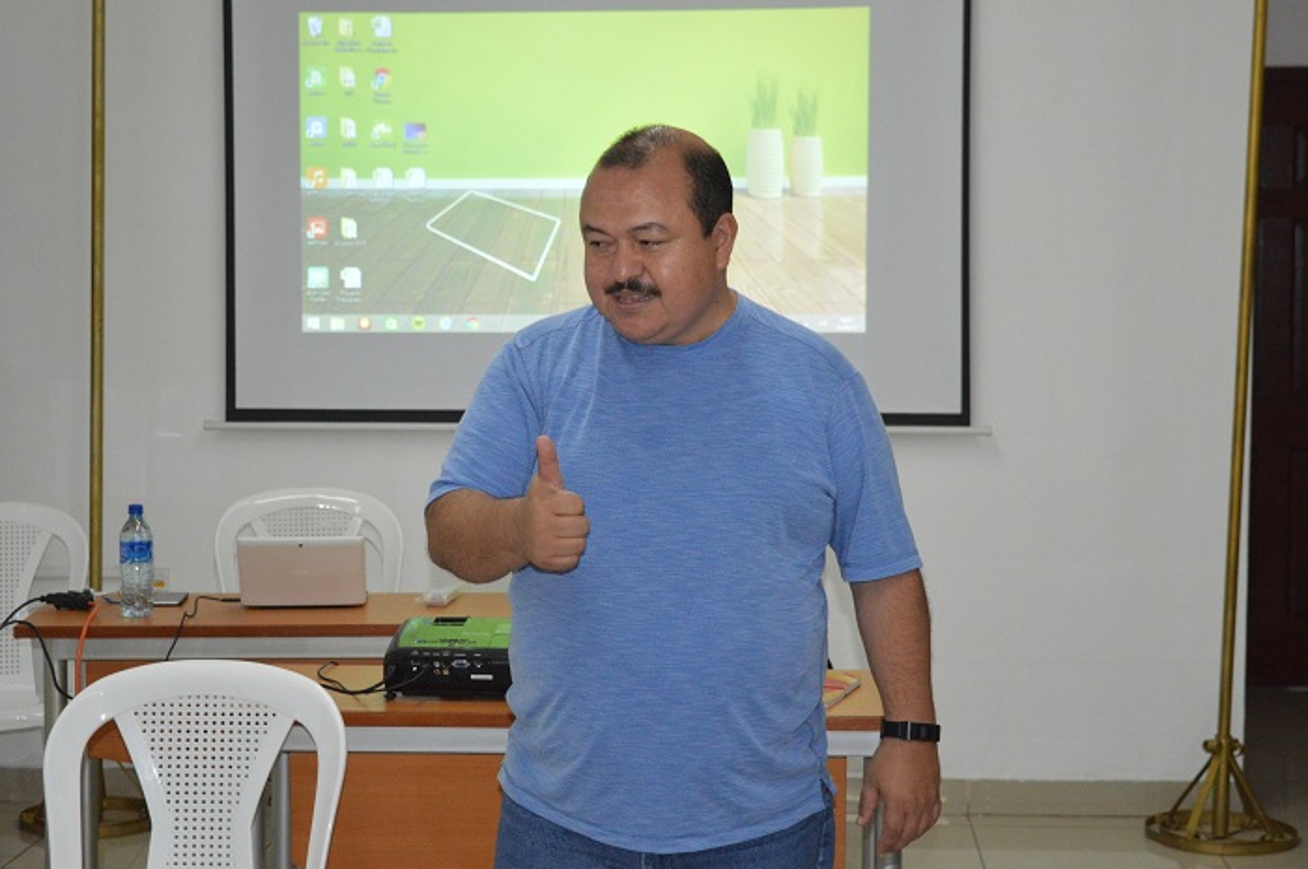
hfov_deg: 29.9
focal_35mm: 68
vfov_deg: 20.1
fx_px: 2450
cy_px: 434
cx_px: 654
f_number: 5
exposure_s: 1/200
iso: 2500
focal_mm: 45
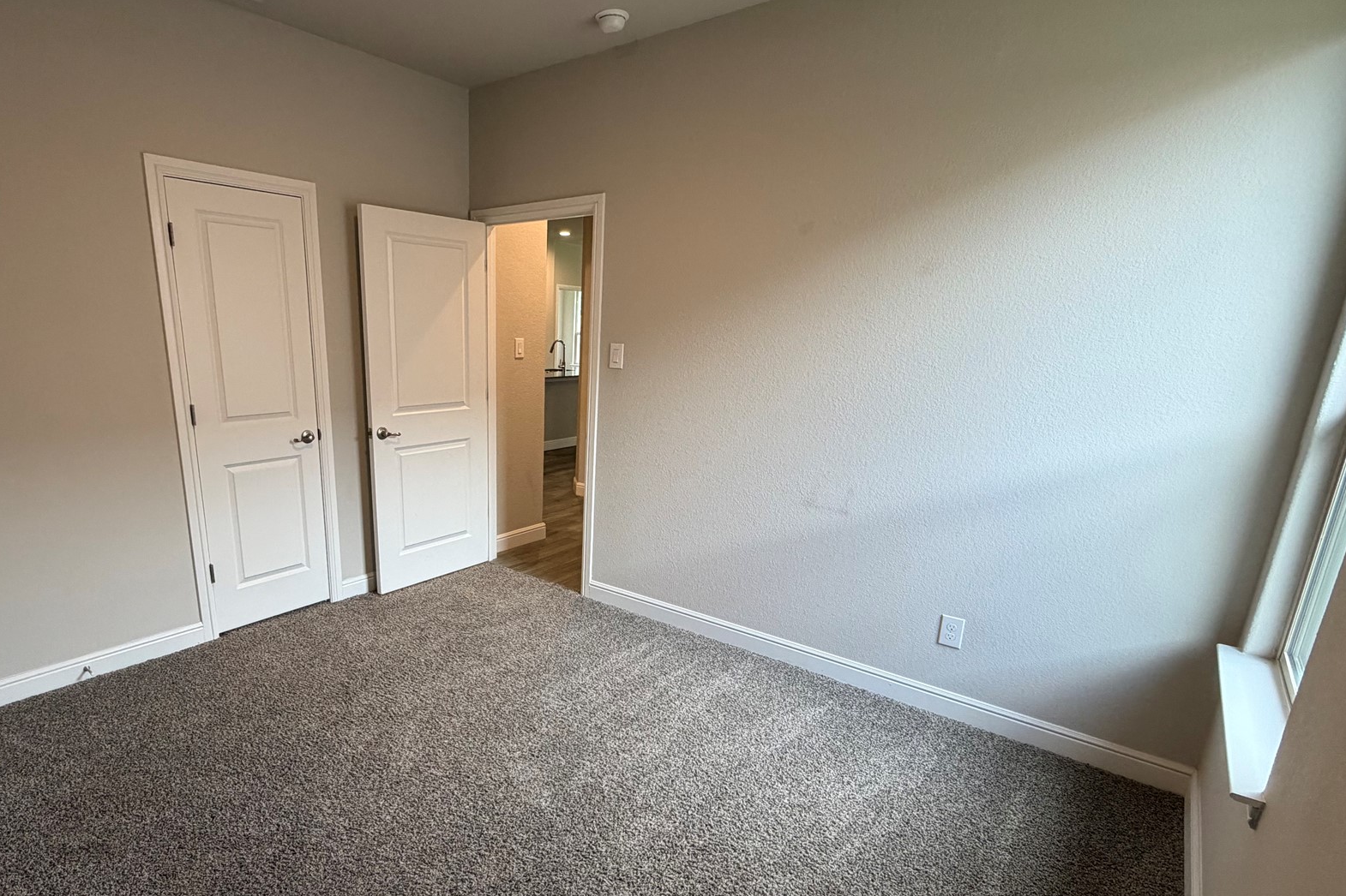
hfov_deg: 86.1
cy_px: 519
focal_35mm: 19
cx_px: 555
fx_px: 710
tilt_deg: -15.7
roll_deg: -1.2
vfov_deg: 64.2
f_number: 2.2
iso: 250
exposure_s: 1/120
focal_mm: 2.22
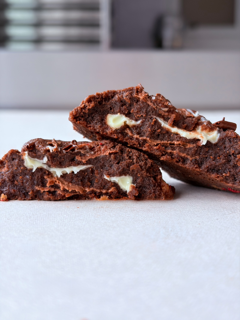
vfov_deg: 36.8
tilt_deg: -8.0
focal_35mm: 52
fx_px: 481
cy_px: 160
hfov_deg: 28.0
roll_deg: -0.3
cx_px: 120
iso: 25
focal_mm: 5.96
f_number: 1.6
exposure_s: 1/129
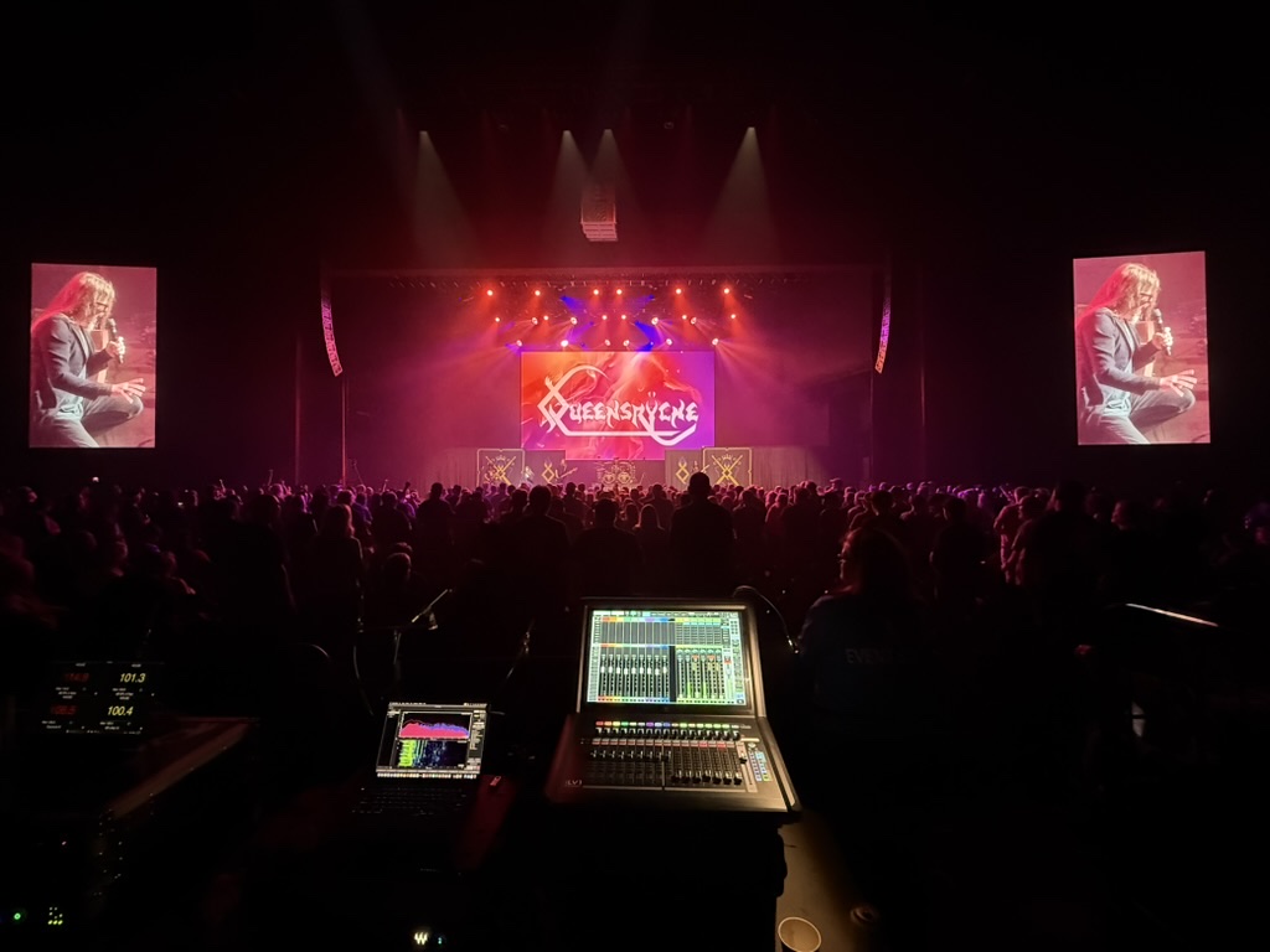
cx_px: 635
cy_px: 476
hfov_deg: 102.1
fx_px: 514
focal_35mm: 14
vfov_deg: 85.7
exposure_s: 1/60
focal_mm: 2.22
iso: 1000
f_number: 2.2
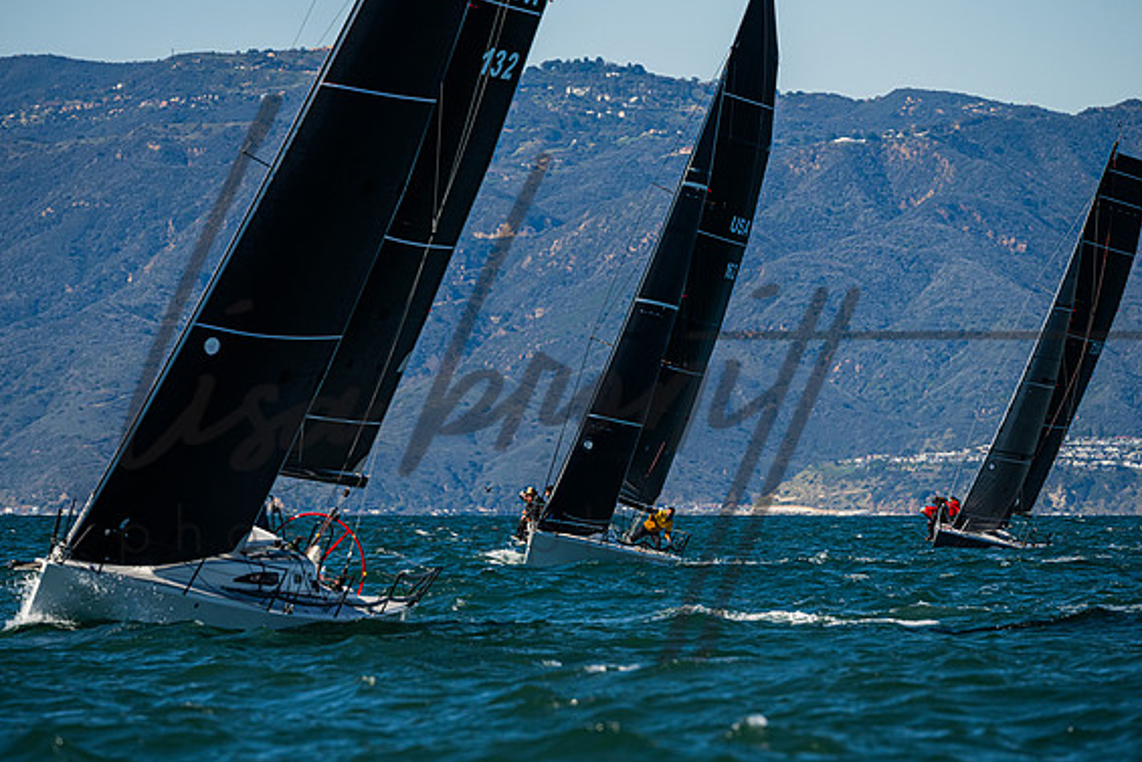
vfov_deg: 3.7
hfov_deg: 5.5
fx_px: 11866
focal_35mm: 374
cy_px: 383
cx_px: 570
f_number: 8
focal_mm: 340
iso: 400
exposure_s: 1/2000
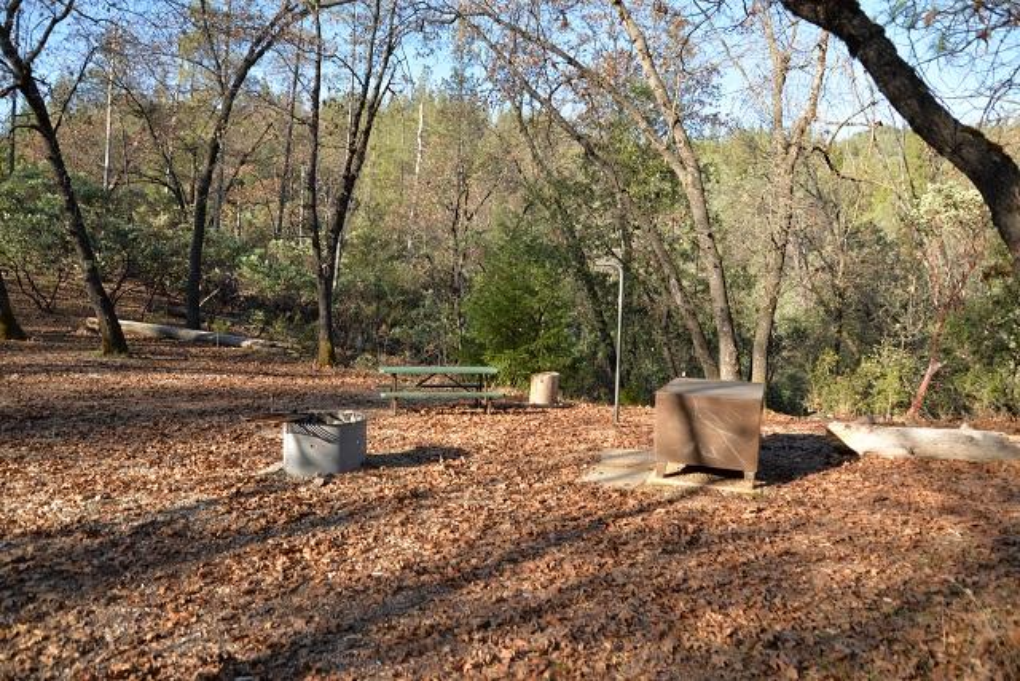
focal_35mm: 24
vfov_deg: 53.2
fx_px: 680
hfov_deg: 73.7
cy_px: 340
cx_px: 510
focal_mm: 24
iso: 250
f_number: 5.6
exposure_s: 1/125
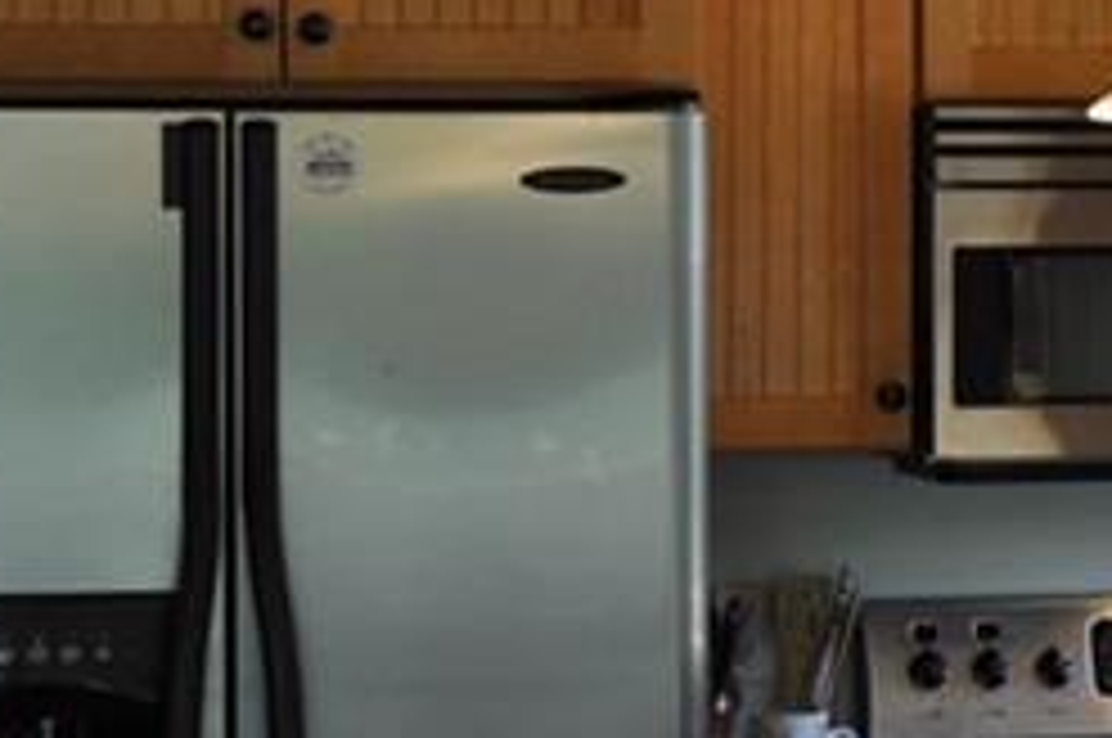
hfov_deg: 12.0
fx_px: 5185
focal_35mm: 168
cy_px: 214
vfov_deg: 8.1
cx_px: 1301
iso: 400
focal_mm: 27
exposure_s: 1/80
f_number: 4.5
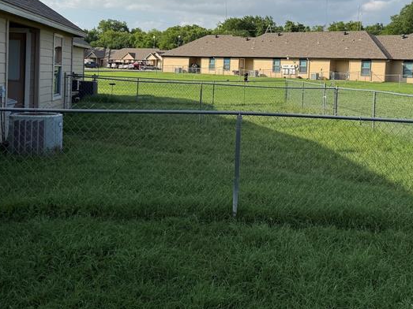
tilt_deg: -2.6
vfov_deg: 30.5
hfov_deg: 40.4
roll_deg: -2.5
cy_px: 91
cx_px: 217
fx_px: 561
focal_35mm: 47
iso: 80
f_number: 1.78
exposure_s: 1/3759
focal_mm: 6.76
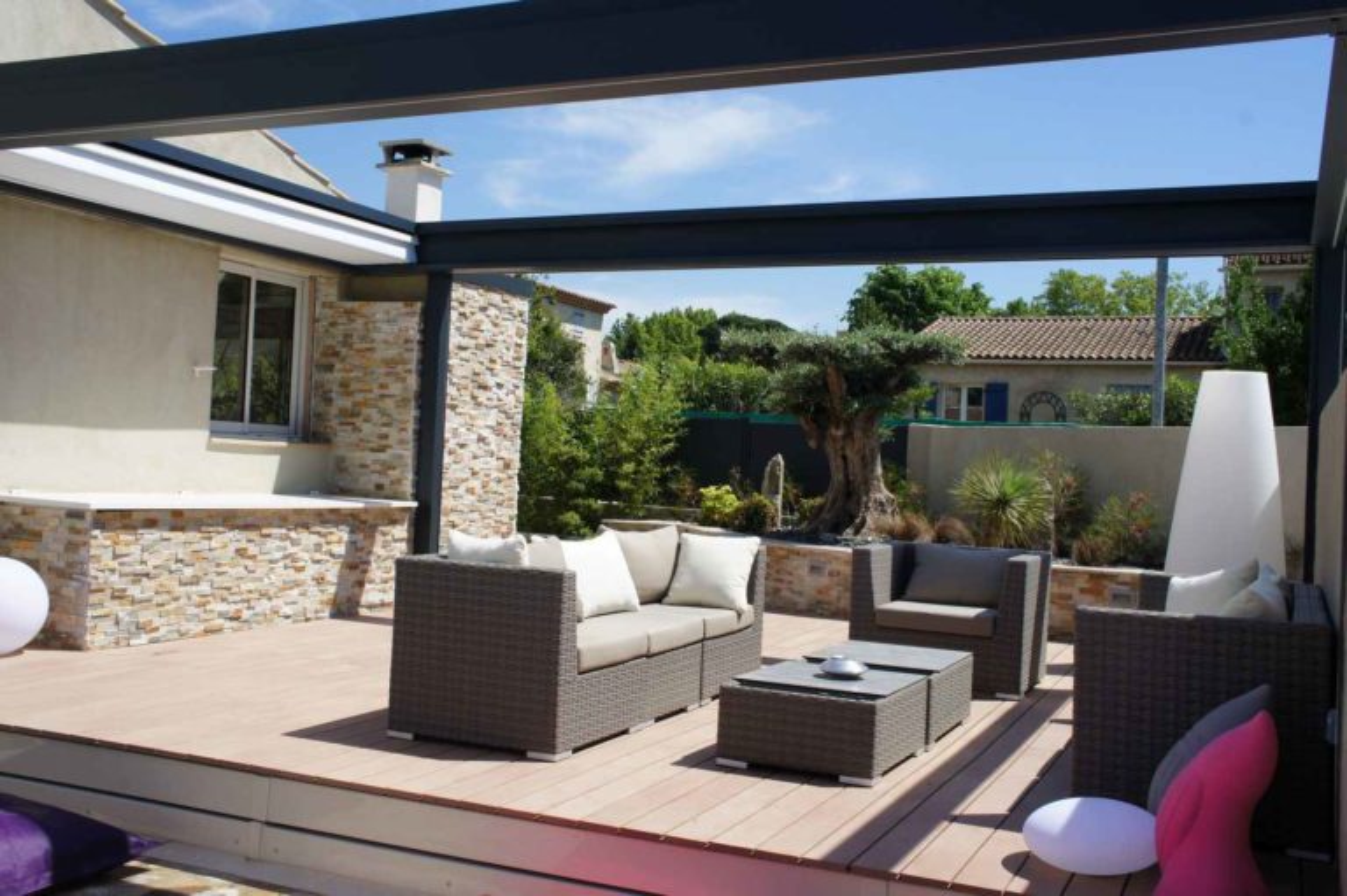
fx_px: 1290
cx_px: 674
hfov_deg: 55.1
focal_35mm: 34
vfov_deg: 38.3
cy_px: 448
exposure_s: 1/250
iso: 200
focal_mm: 23
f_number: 11
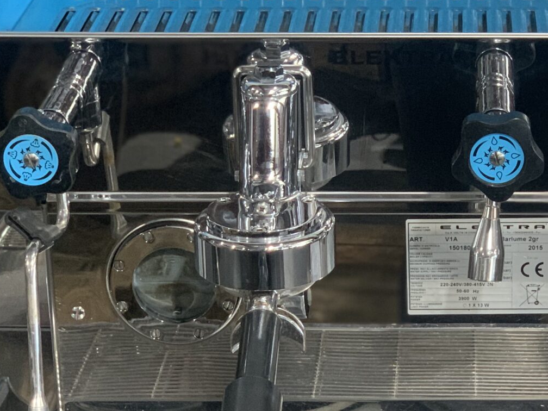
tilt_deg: -22.5
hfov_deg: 14.8
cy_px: 247
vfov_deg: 11.2
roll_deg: -0.7
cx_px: 471
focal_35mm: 132
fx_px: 2090
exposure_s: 1/60
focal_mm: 6
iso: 160
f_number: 2.4
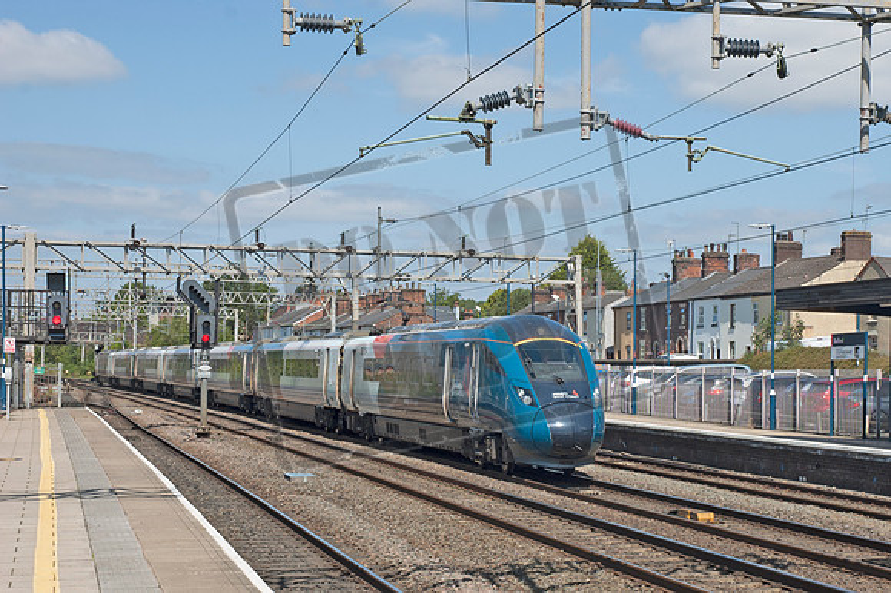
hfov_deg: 35.1
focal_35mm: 57
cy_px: 296
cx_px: 446
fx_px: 1410
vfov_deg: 23.8
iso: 200
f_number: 9
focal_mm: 38
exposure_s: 1/320
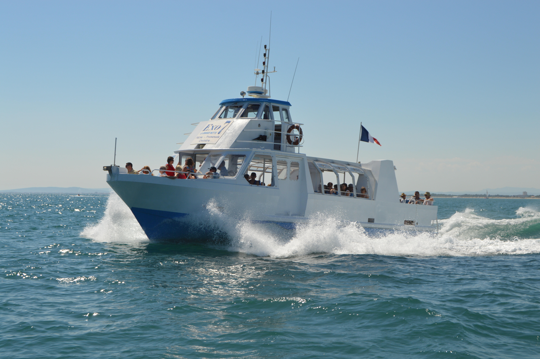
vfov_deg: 22.6
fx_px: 899
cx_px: 270
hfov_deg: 33.4
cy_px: 180
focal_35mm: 60
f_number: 10
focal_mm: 40
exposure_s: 1/400
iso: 100
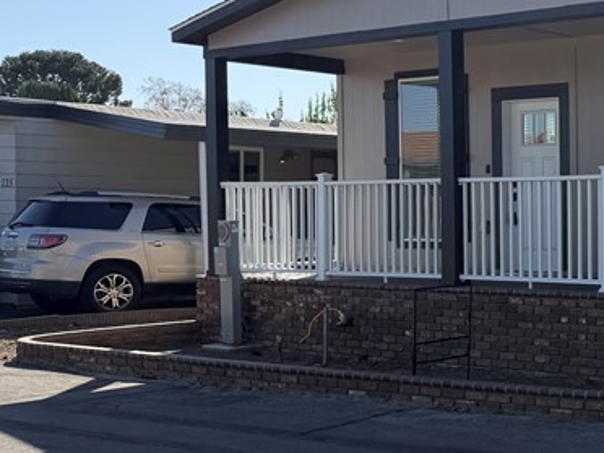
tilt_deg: -2.2
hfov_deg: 25.5
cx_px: 778
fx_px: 1152
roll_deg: +0.9
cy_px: 247
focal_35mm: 66
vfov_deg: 22.2
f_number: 1.78
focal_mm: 6.76
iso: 80
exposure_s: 1/4975
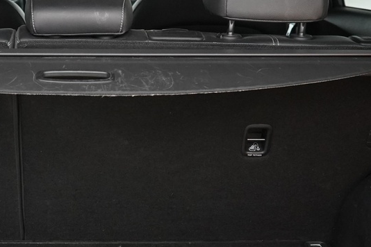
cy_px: 153
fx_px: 876
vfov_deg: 16.1
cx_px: 104
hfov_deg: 23.7
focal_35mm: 85
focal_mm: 28
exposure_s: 1/40
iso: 3200
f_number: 4
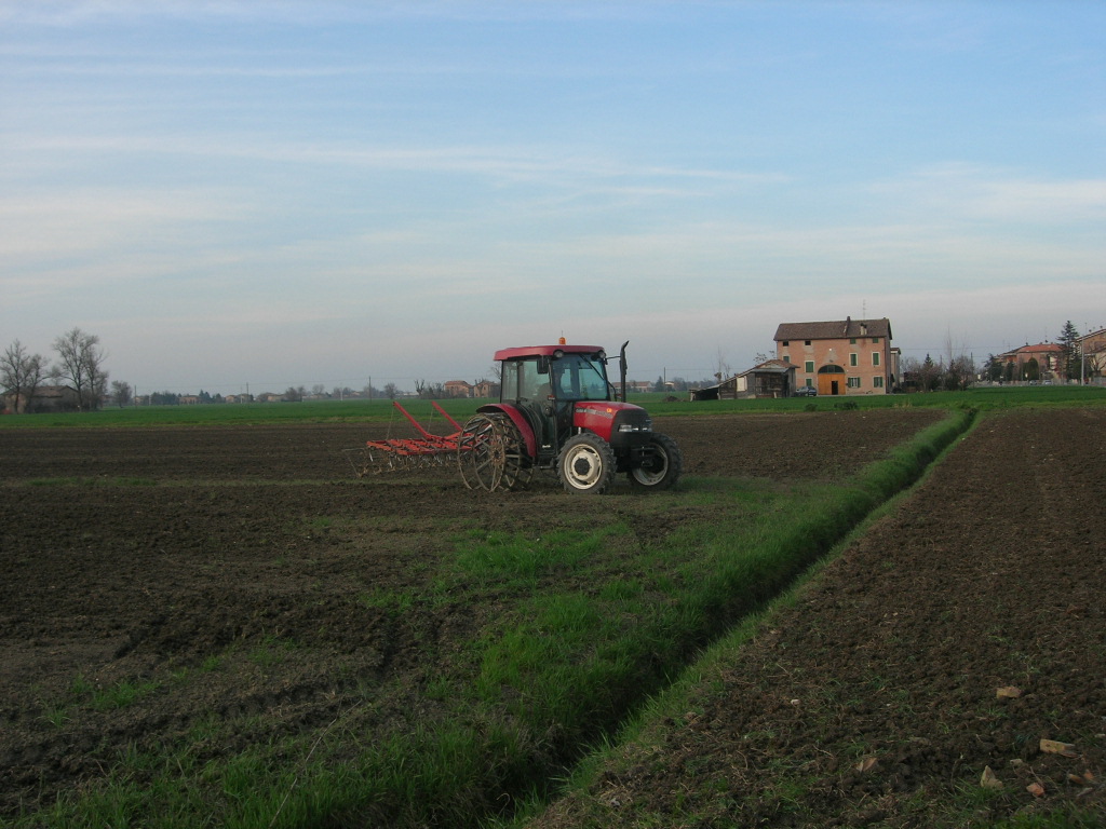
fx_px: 1214
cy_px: 414
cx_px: 553
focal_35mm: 38
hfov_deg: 49.0
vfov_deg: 37.7
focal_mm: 7.8
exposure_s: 1/140
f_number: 4.8
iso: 64
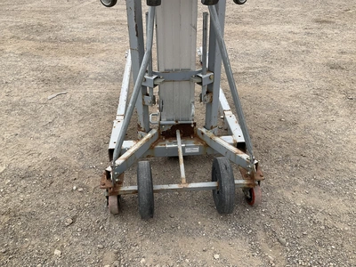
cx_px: 178
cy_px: 134
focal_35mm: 29
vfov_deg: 48.2
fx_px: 298
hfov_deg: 61.7
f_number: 1.8
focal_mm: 3
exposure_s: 1/869
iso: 25
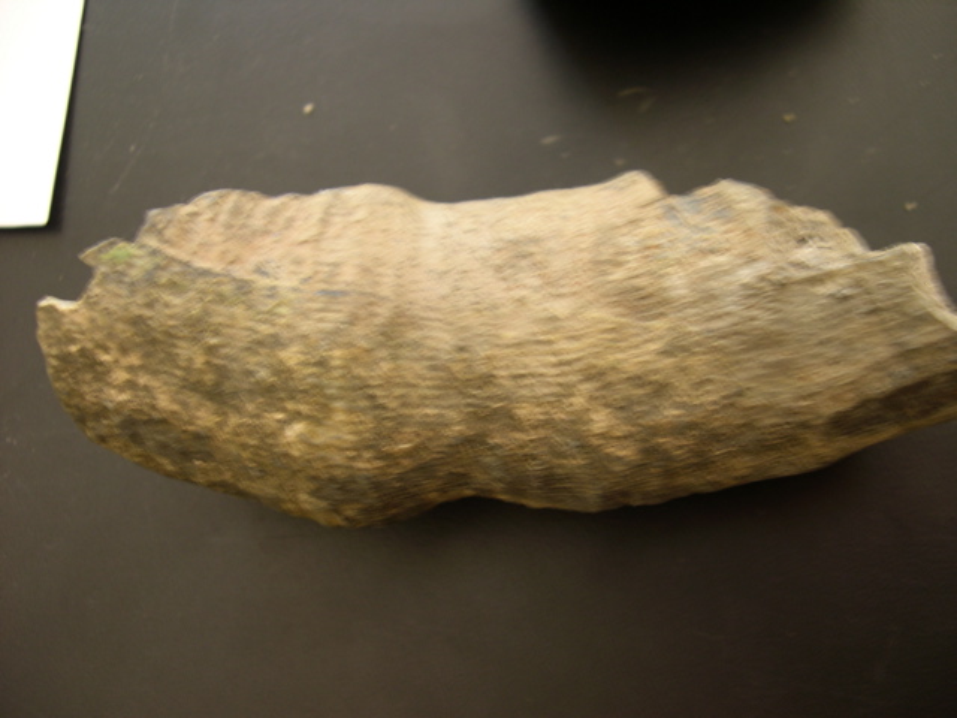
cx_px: 478
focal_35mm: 38
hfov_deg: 49.0
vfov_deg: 37.7
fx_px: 1051
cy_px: 359
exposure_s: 1/5.2
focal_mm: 8
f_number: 2.8
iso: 100
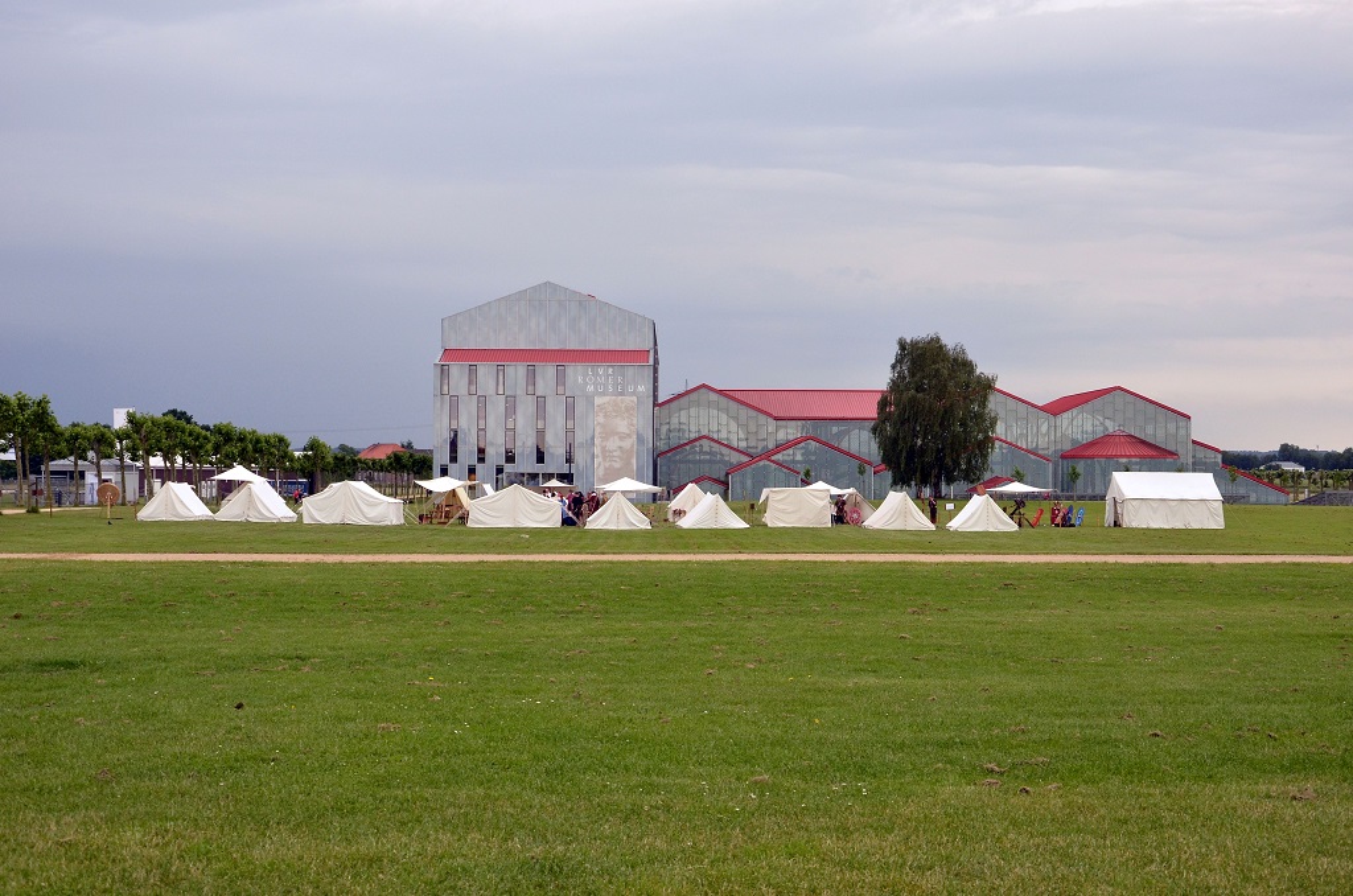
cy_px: 448
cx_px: 676
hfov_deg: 46.5
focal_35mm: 42
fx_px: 1575
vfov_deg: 31.7
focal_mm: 28
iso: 720
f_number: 8
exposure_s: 1/100
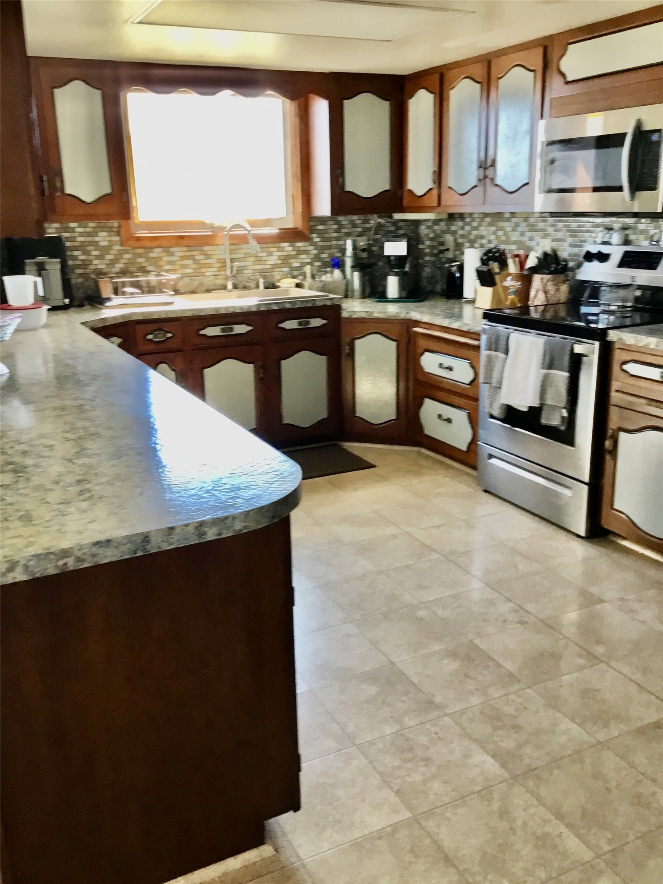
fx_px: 792
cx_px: 332
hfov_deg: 45.4
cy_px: 442
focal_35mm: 31
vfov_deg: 58.4
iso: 64
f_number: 2.4
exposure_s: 1/30
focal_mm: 3.3
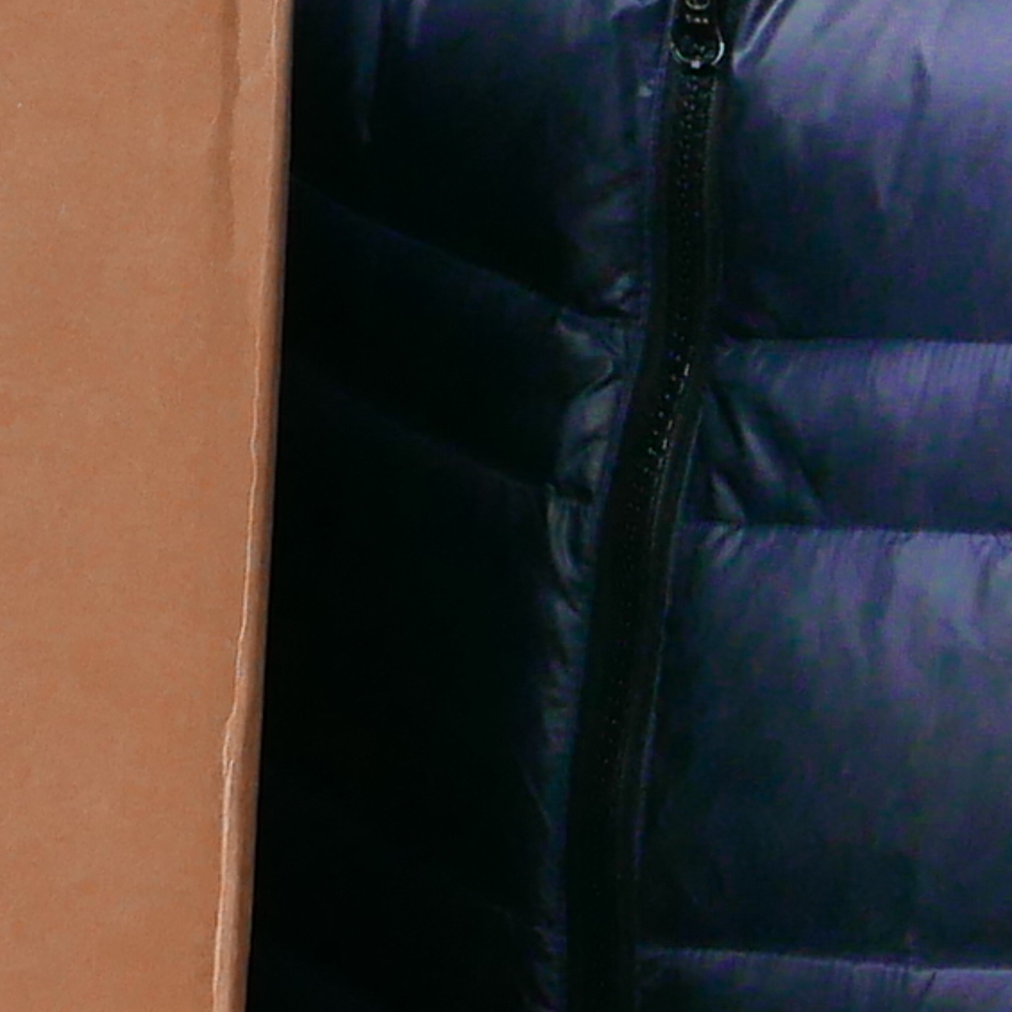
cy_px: -443
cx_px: 79
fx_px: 9129
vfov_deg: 6.3
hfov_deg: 6.3
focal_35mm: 276
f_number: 5
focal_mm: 19.3
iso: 800
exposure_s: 1/125
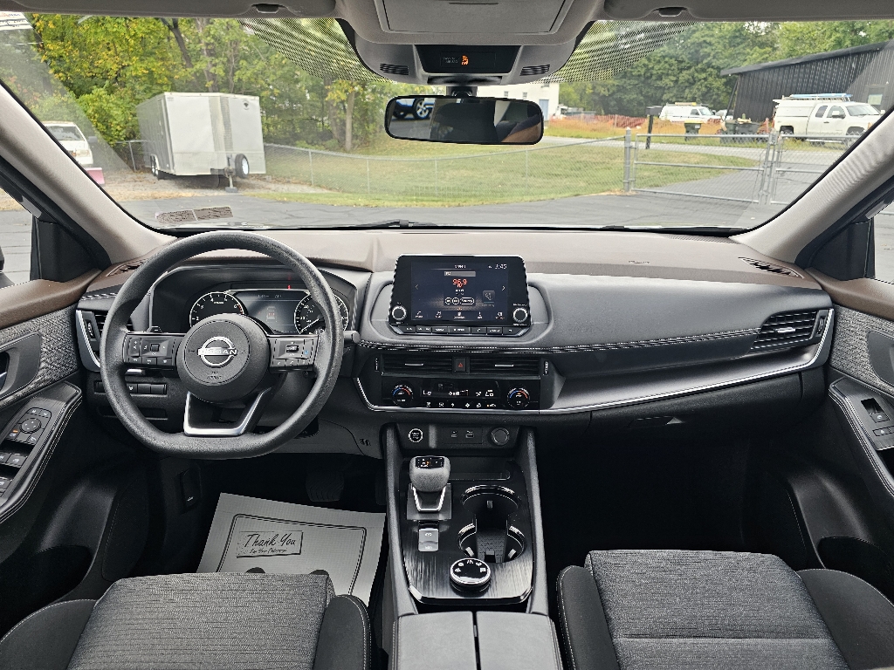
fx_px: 594
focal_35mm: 23
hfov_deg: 73.9
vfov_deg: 58.9
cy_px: 335
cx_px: 447
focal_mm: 6.3
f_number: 1.7
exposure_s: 1/208
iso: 100
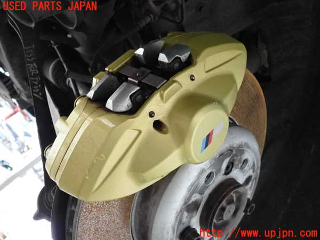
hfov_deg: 60.0
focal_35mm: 30
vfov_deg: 46.8
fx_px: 277
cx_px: 160
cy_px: 120
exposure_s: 1/125
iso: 1600
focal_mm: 5.4
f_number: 2.3
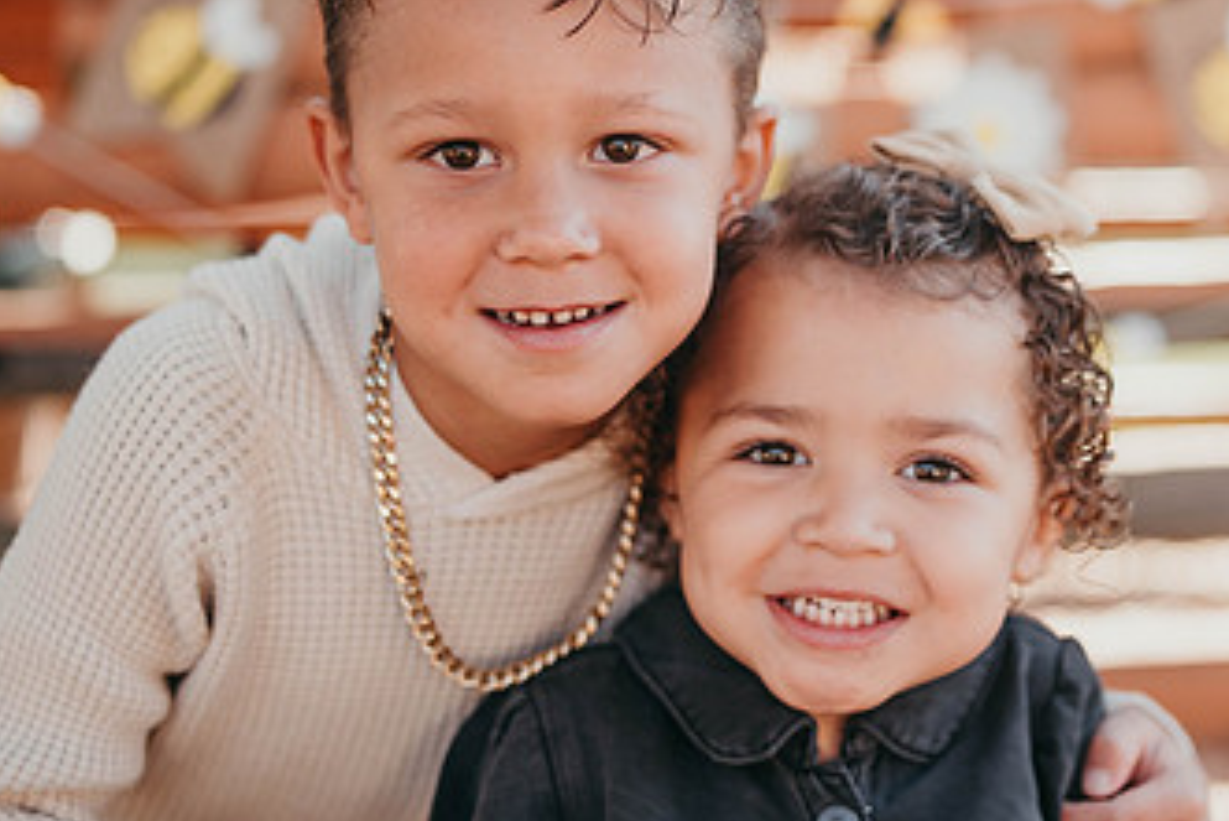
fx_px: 2322
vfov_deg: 20.0
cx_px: 828
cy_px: 355
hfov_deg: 29.4
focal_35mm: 68
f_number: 1.6
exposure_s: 1/1600
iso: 64
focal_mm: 35
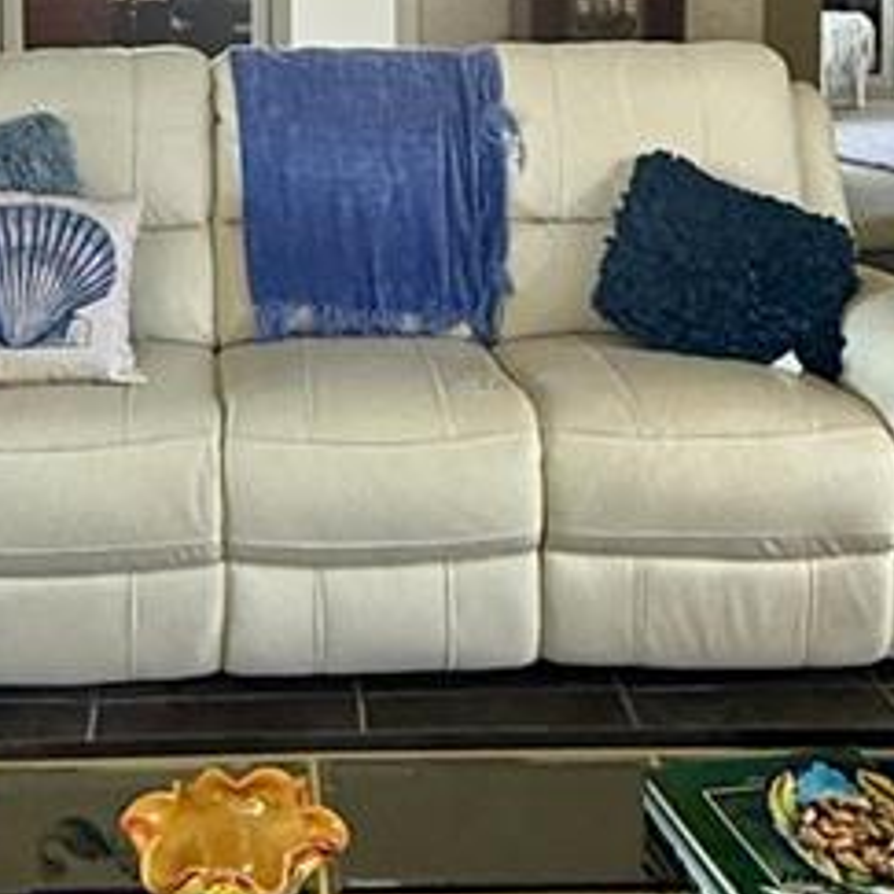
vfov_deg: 25.9
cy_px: -107
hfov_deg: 27.9
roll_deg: +0.7
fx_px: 1782
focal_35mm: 61
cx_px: 261
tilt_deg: -1.4
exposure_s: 1/60
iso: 500
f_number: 2.2
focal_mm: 2.22
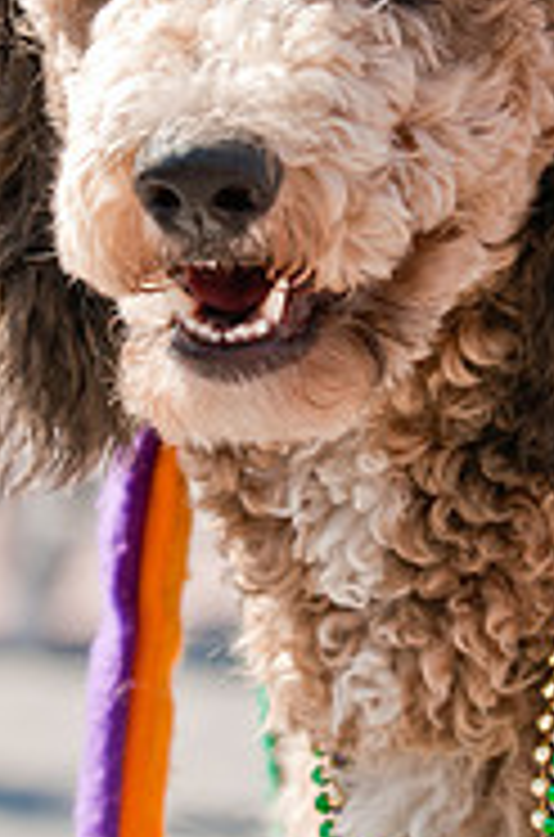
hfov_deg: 4.7
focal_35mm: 291
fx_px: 6755
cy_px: 261
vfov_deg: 7.1
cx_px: 268
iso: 200
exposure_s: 1/800
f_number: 4
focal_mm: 80
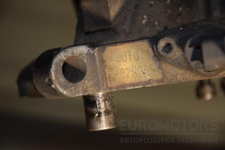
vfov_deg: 8.7
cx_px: 112
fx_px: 984
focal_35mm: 158
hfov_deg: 13.0
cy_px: 75
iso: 800
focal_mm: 105
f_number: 5.6
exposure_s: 1/60
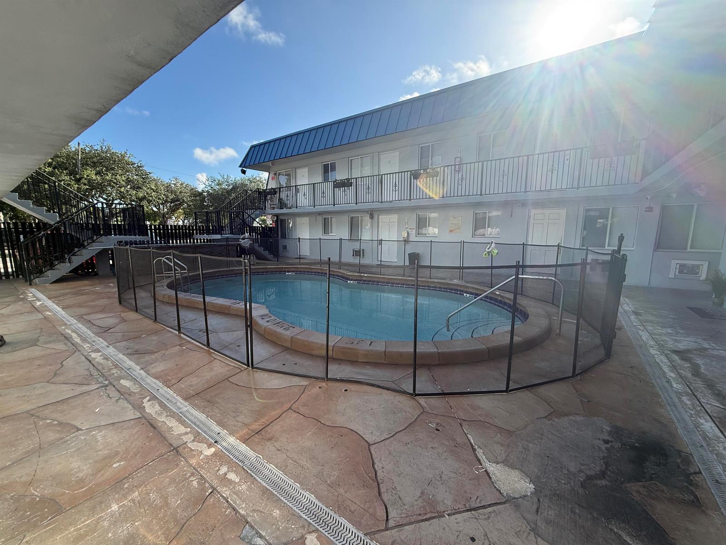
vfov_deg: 85.7
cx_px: 363
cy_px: 272
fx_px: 294
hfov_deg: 102.1
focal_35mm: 14
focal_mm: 2.22
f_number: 2.2
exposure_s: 1/928
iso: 64
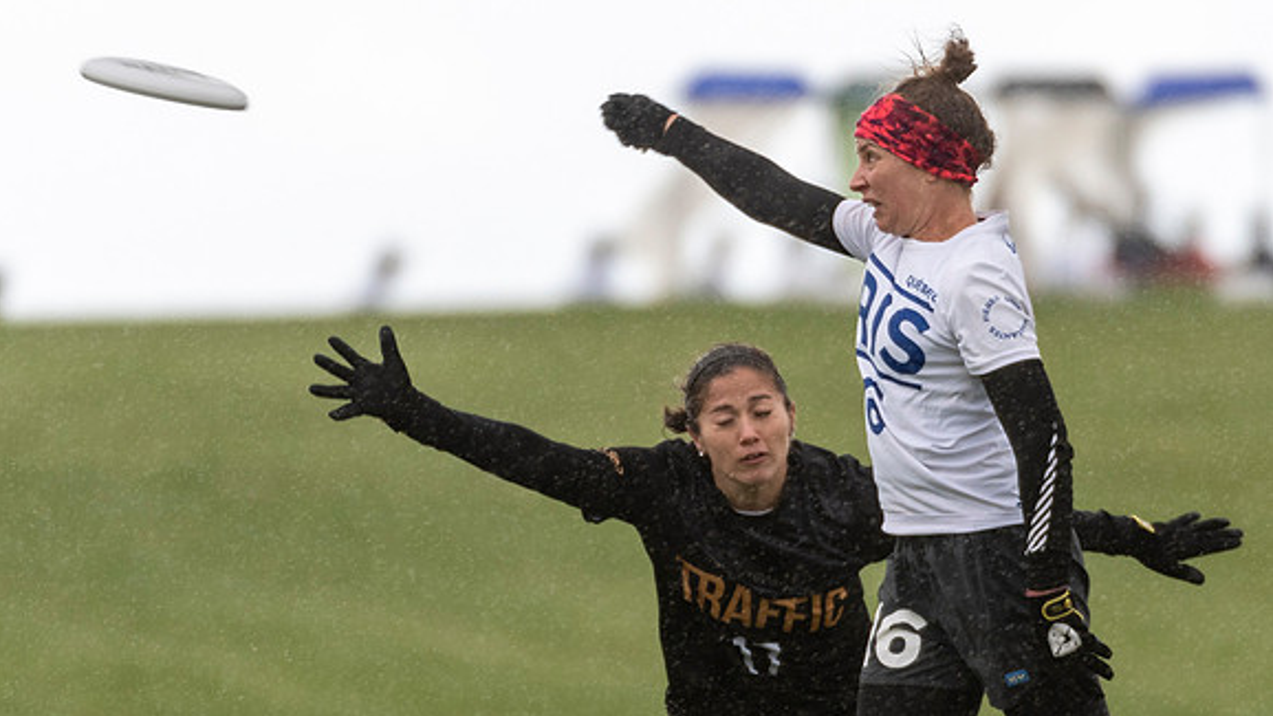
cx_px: 818
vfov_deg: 1.1
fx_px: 36587
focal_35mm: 1084
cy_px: 501
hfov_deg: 2.0
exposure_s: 1/1250
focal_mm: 400
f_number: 4
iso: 200
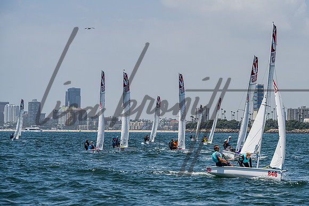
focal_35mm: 153
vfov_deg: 9.0
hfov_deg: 13.4
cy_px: 104
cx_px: 193
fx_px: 1311
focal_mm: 120
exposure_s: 1/1250
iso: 400
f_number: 8
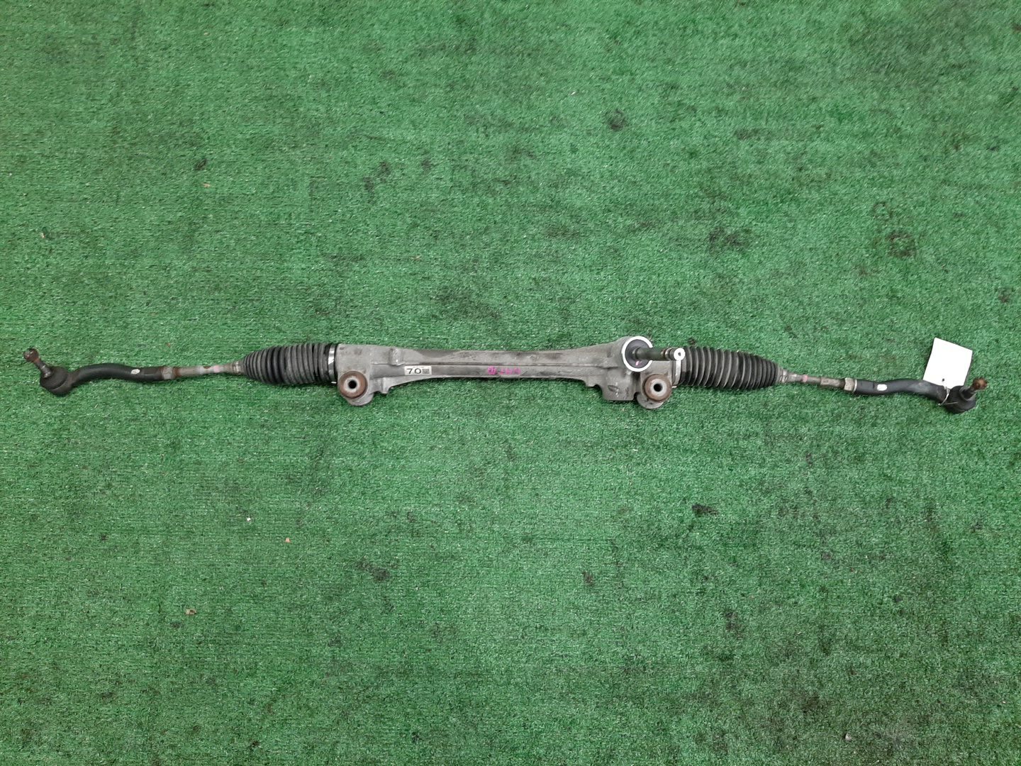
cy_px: 383
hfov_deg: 67.3
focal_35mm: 26
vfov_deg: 53.1
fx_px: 767
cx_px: 510
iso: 151
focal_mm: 3.93
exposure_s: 1/50
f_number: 1.7
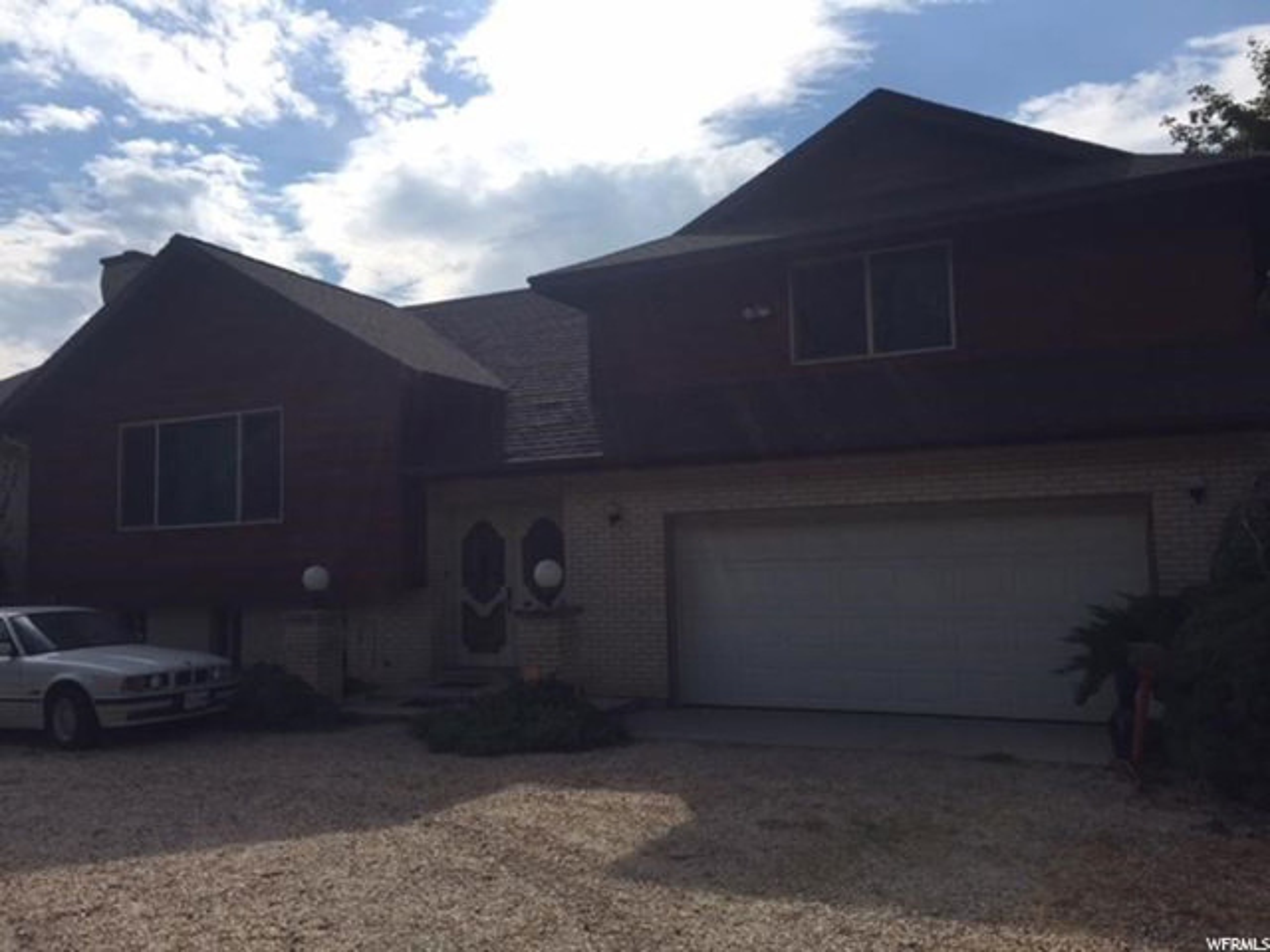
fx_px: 1064
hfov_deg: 61.7
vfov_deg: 48.2
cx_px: 635
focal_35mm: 29
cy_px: 476
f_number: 2.2
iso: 32
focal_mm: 4.15
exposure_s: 1/5650
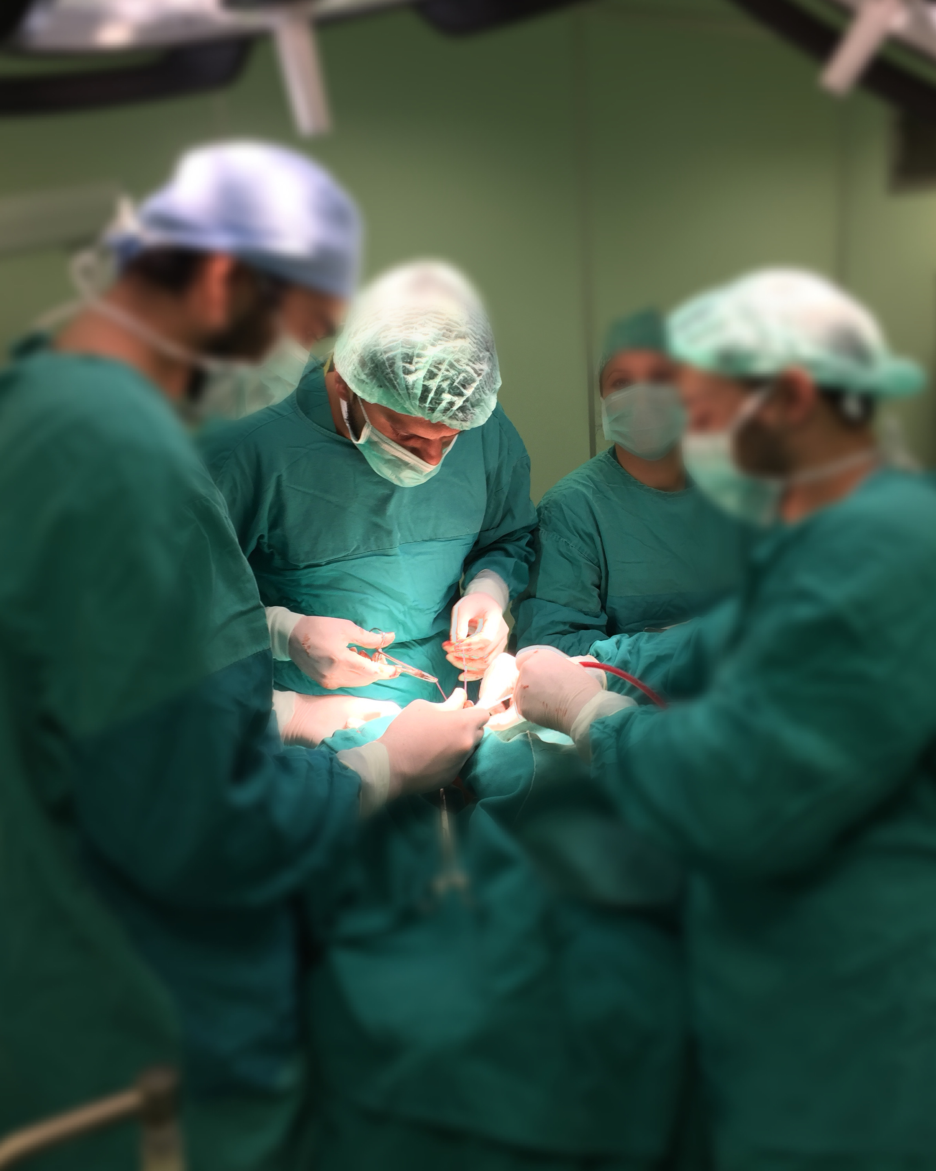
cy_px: 551
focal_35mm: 31
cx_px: 473
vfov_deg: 57.1
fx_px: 1073
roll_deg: +4.5
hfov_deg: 47.1
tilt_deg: -9.2
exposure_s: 1/50
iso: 32
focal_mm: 4.15
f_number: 2.2
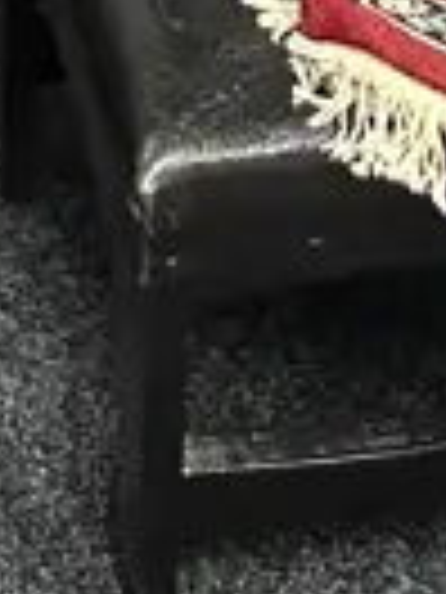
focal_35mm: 186
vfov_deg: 7.8
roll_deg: +2.3
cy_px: -1638
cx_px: -505
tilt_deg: -18.4
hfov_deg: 7.6
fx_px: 3195
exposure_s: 1/50
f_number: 1.78
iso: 640
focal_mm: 6.86
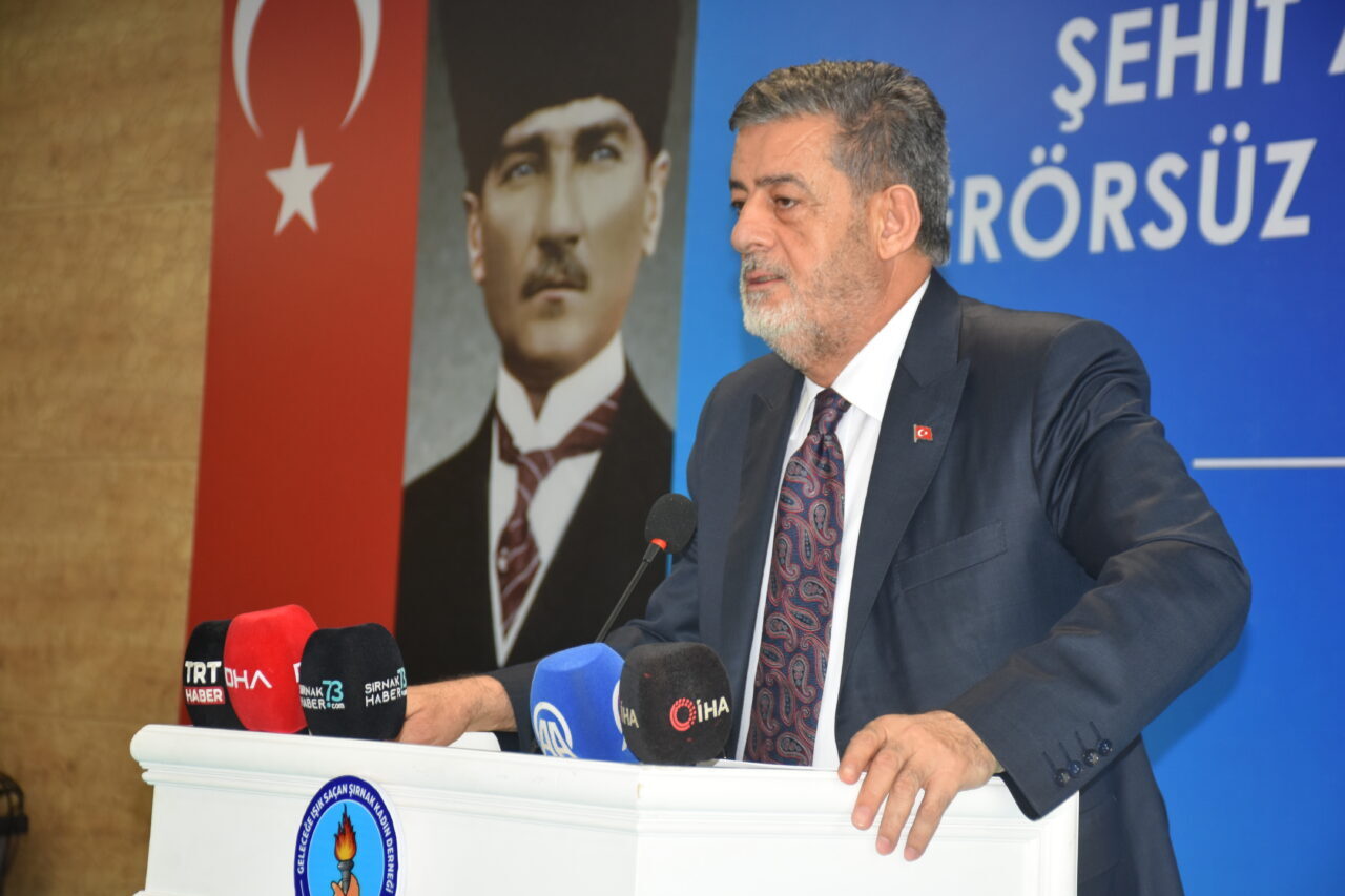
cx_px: 672
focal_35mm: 99
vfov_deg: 13.8
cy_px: 448
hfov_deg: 20.6
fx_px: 3698
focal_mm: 66
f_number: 5
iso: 720
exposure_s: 1/60
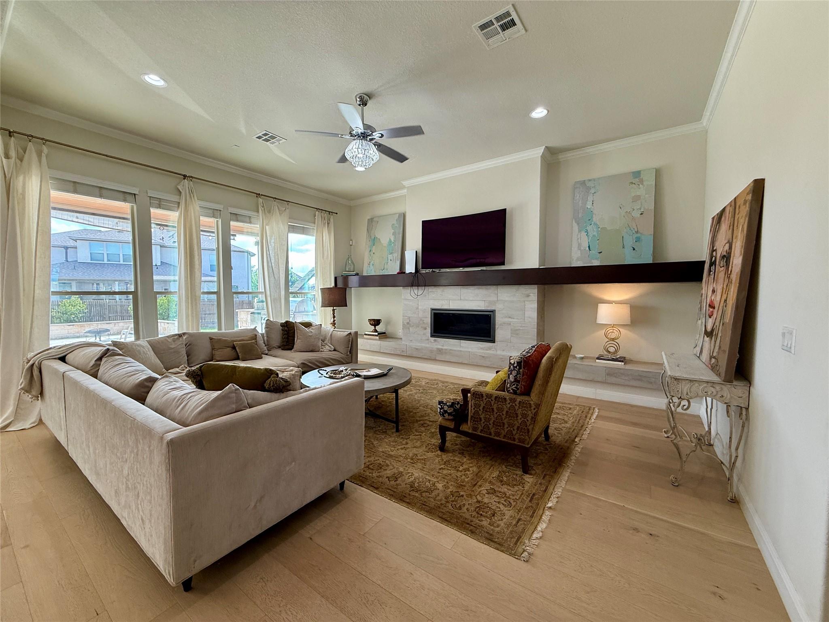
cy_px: 311
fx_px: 335
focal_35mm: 14
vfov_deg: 85.7
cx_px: 414
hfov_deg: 102.1
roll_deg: -0.2
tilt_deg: -3.2
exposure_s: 1/120
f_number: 2.2
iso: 100
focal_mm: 2.22
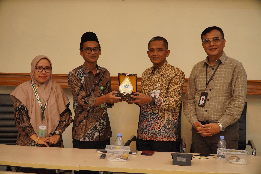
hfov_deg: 45.0
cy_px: 87
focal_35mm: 44
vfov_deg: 30.8
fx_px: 315
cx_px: 130
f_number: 4.5
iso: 1250
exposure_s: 1/80
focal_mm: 29
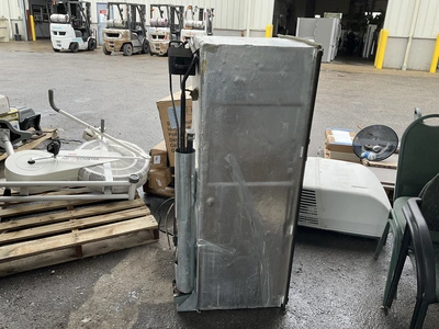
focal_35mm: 29
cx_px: 220
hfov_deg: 61.7
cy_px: 164
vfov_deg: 48.2
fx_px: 368
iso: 20
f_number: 1.8
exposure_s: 1/169
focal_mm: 3
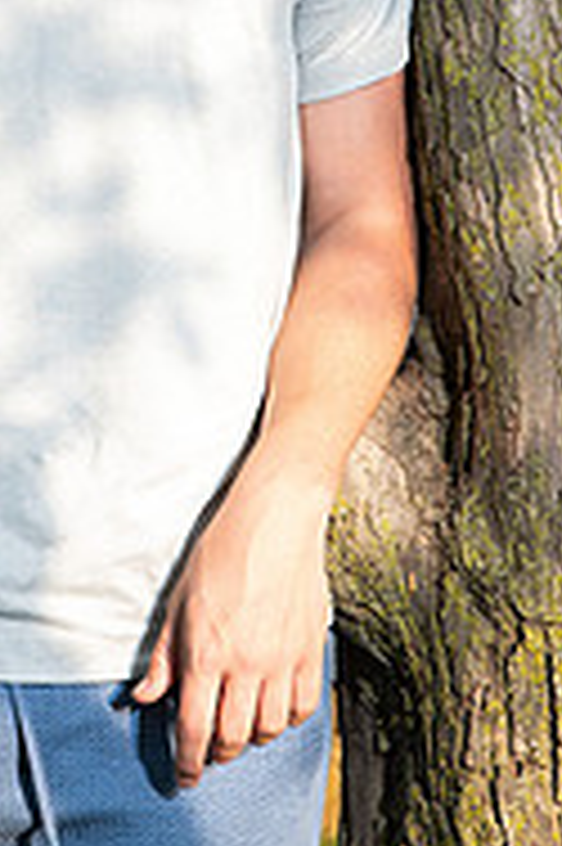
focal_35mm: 139
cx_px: -13
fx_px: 3261
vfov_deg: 14.5
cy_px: 0
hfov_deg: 9.8
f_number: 7.1
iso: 200
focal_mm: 58
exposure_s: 1/160
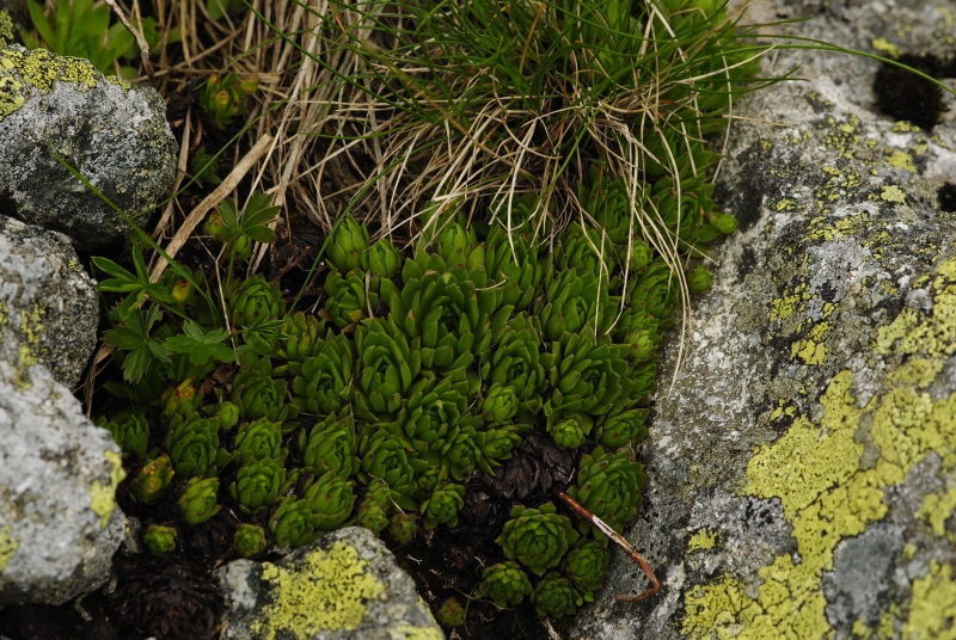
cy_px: 320
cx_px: 478
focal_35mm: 128
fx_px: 3391
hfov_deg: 16.0
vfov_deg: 10.8
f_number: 7.1
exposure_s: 1/160
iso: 200
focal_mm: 85
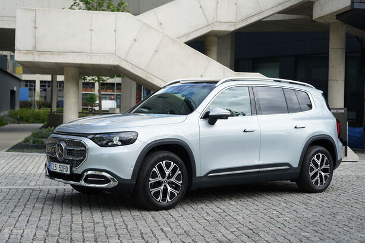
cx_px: 182
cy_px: 122
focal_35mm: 55
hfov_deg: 36.3
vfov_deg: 24.6
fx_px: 557
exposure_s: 1/320
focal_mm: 55
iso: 100
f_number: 4
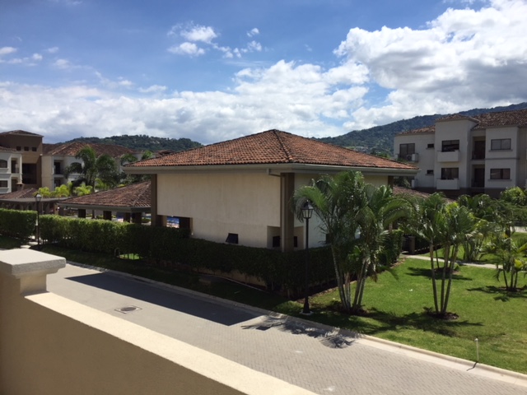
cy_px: 198
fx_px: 442
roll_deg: -0.5
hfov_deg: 61.7
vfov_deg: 48.2
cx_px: 264
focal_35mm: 29
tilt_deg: -2.0
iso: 32
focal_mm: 4.15
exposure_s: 1/2825
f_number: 2.2
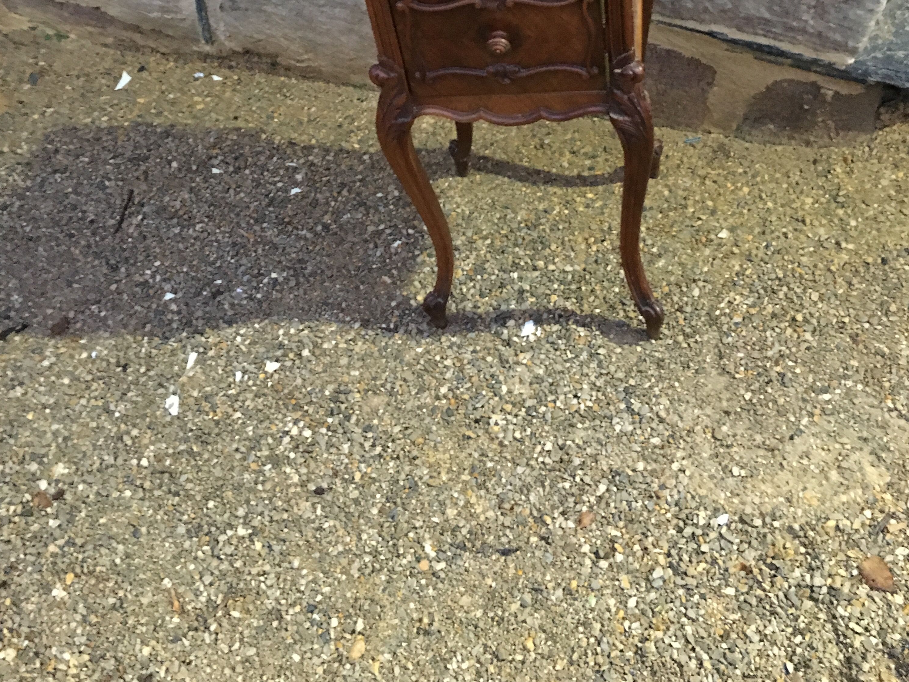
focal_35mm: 39
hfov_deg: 47.9
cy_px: 112
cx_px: 455
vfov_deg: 35.3
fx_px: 1024
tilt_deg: -41.8
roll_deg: -2.1
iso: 500
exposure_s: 1/17
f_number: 2.2
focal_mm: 4.15
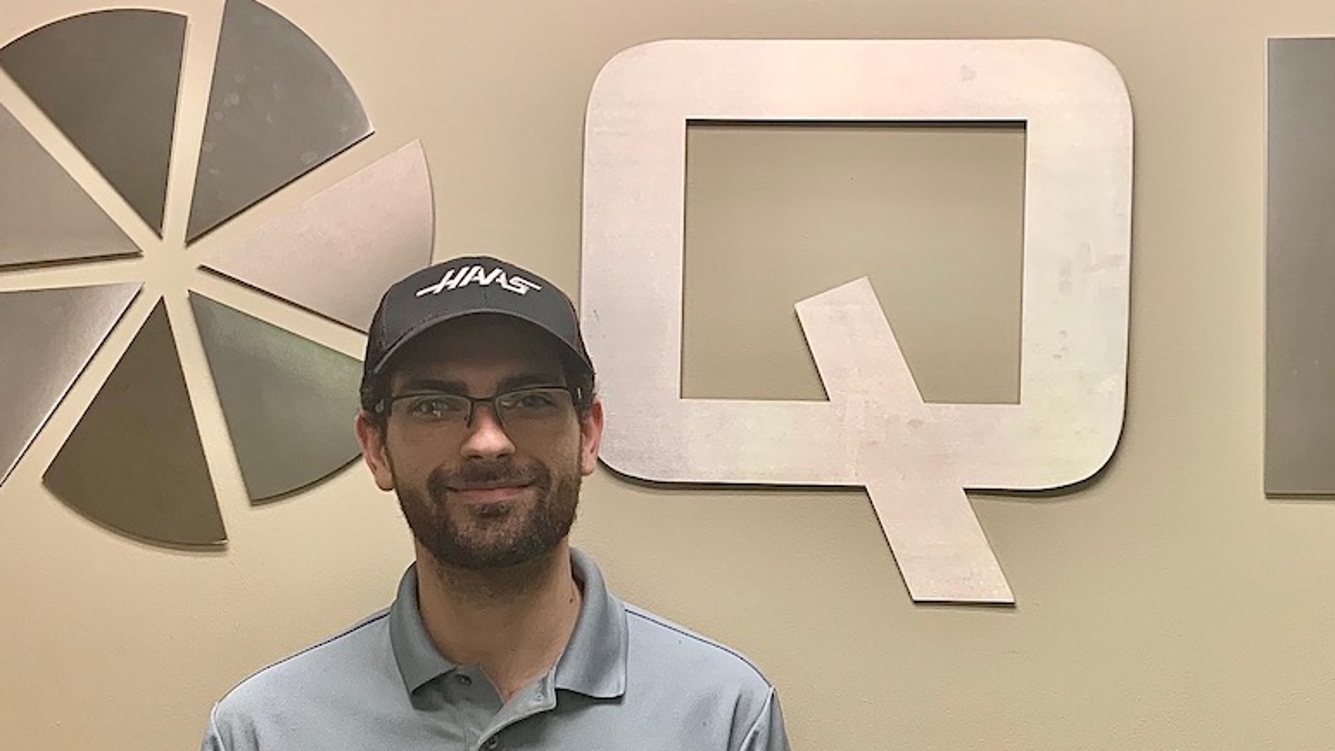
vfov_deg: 27.0
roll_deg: -0.2
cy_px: 497
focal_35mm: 44
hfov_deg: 46.0
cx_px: 836
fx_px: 1558
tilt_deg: +1.3
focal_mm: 4.25
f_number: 1.8
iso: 160
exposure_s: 1/60
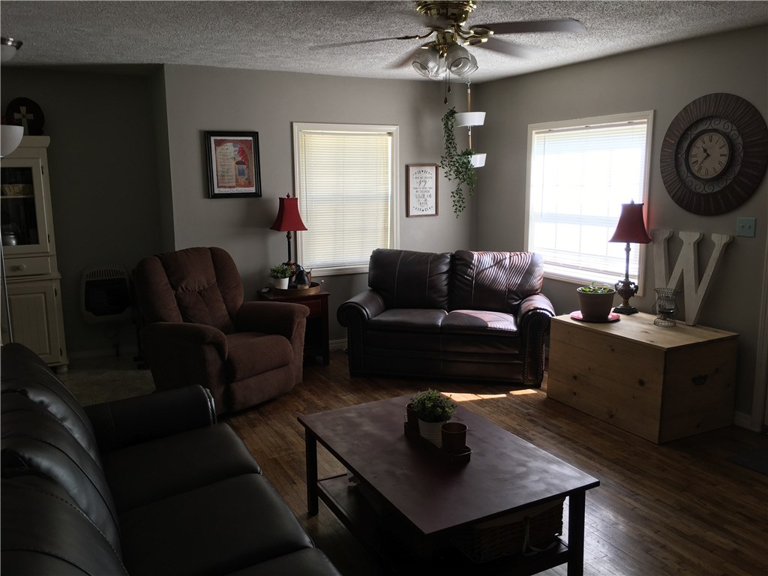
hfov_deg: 61.7
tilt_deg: -9.6
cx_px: 384
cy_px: 288
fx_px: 643
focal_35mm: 29
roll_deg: +0.2
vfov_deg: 48.2
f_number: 2.2
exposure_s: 1/40
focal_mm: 4.15
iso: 25
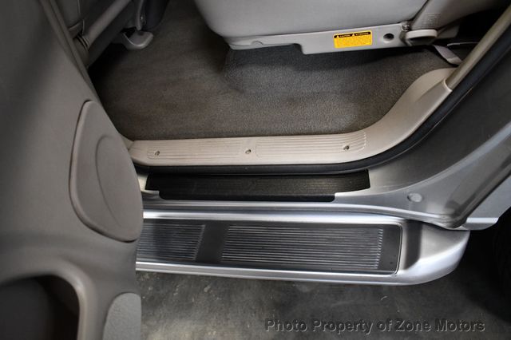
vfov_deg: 47.9
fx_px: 383
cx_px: 256
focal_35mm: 27
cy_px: 170
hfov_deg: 67.4
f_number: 3.5
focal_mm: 18
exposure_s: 1/125
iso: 2200
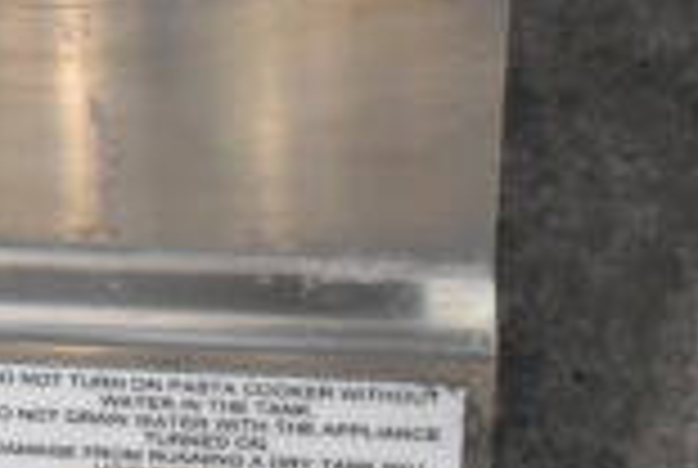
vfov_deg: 8.8
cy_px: -169
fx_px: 2972
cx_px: -662
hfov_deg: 12.0
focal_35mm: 153
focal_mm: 26
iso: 2200
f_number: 4
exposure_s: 1/40
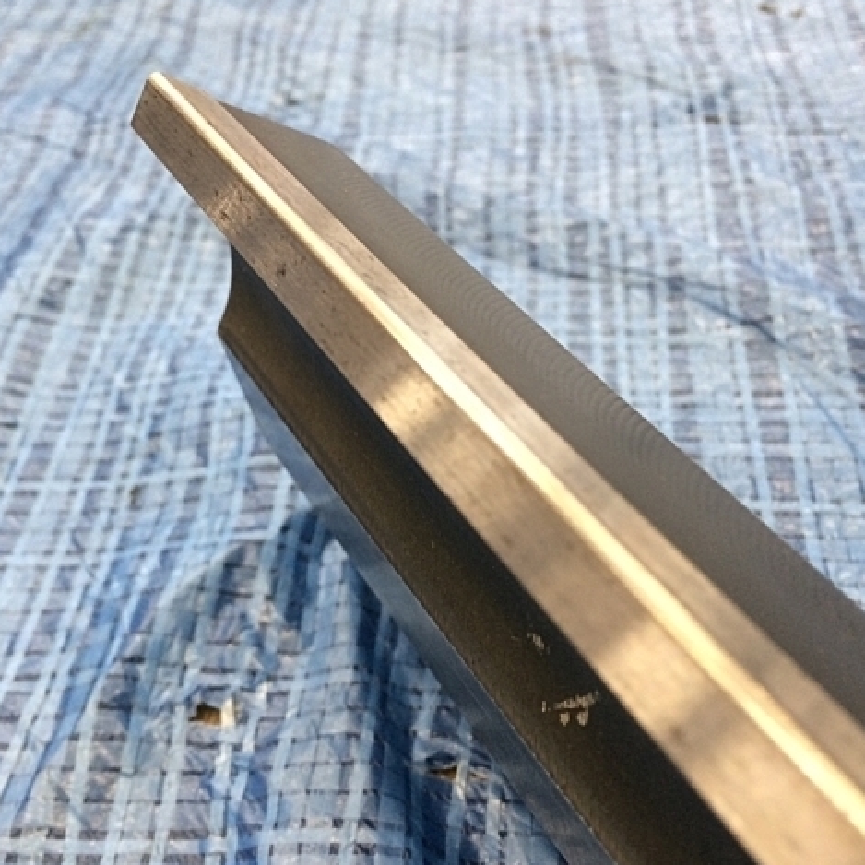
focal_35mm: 35
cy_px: 433
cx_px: 397
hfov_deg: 47.2
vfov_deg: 47.2
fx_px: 989
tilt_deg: -46.1
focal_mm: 4.15
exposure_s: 1/30
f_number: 2.2
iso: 80
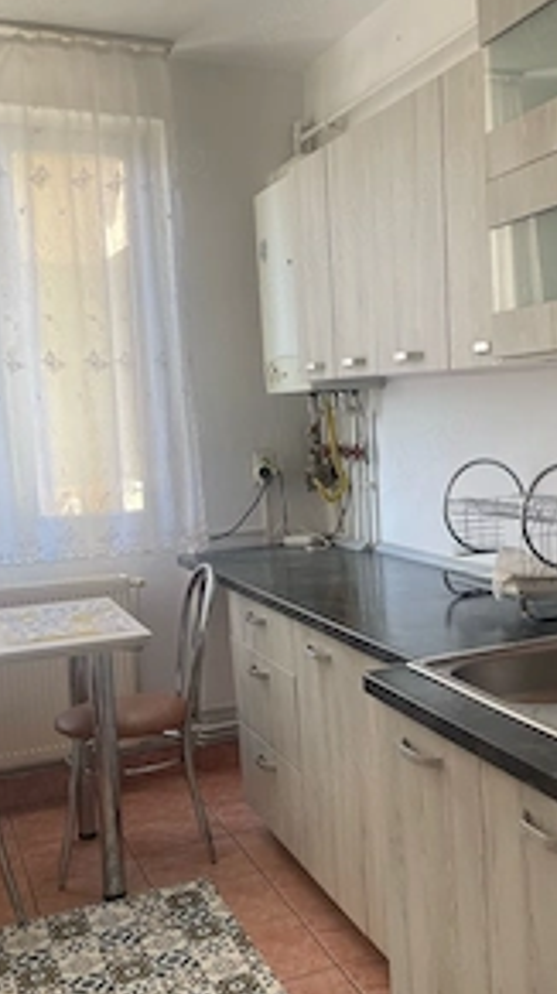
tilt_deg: -5.2
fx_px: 1027
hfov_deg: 29.8
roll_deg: +2.4
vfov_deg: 51.6
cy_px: 533
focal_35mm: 39
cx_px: 431
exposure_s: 1/121
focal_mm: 4.2
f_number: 1.6
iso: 80
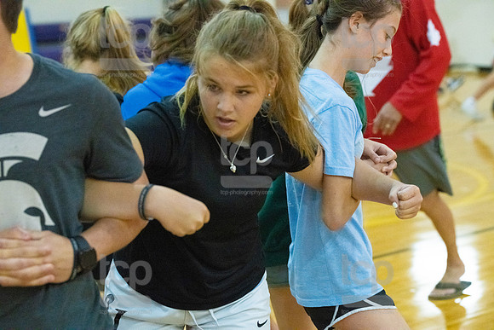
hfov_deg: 21.5
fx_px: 1304
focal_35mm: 95
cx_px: 247
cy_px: 165
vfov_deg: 14.4
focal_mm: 95
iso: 6400
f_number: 4.5
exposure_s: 1/640
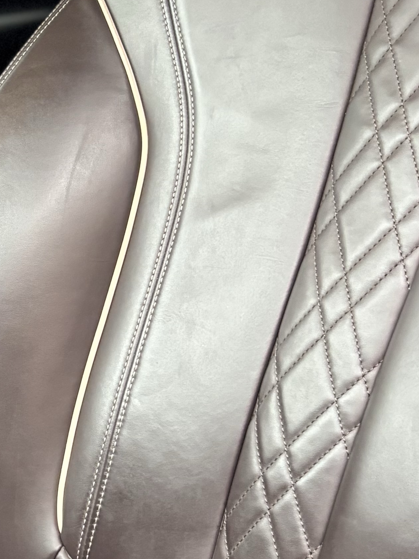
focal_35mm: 88
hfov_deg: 15.9
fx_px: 1420
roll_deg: +3.8
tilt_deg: -14.9
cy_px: 269
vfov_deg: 22.3
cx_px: -127
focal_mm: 5.96
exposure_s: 1/60
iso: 500
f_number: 1.6
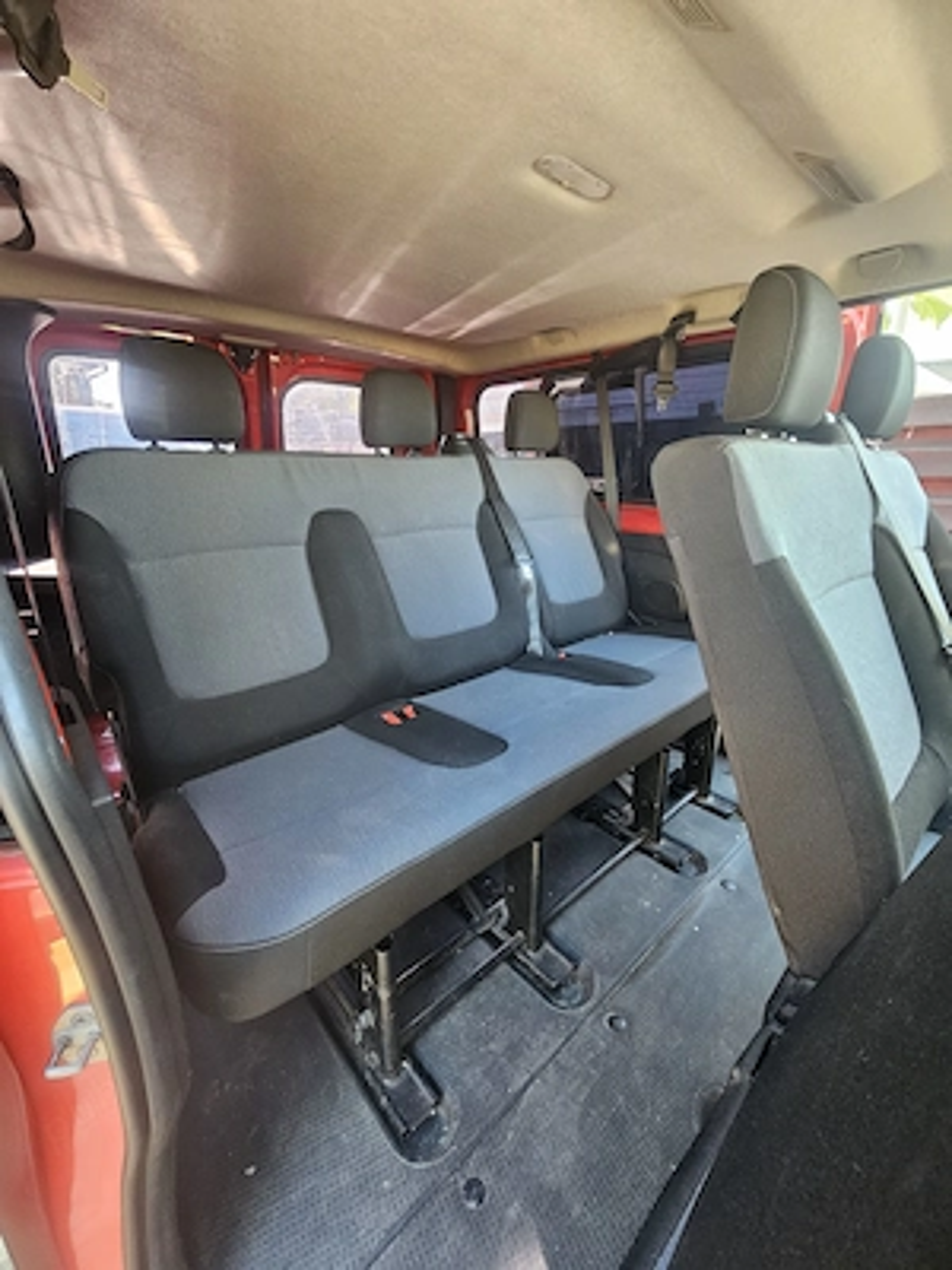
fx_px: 477
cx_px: 476
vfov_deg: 106.2
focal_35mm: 13
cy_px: 635
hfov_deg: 89.9
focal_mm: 2.2
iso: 320
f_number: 2.2
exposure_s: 1/33.3
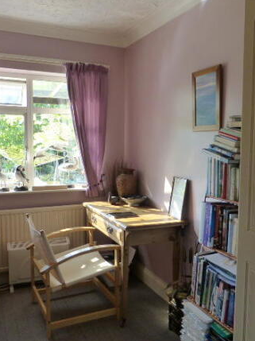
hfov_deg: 41.6
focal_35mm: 34
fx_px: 334
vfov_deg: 54.0
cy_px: 170
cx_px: 151
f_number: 3.3
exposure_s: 1/100
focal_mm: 4.3
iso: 400
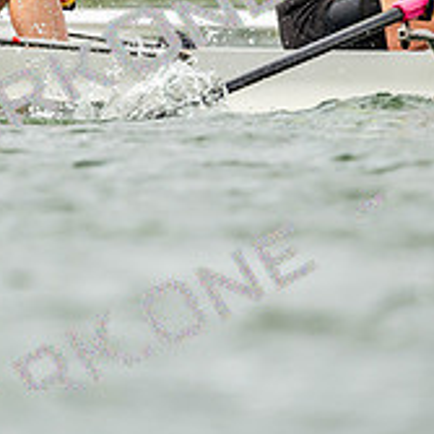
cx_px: 216
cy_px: -56
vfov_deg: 1.0
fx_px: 25178
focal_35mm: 1775
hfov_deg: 1.0
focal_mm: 600
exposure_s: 1/2000
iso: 400
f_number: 6.3
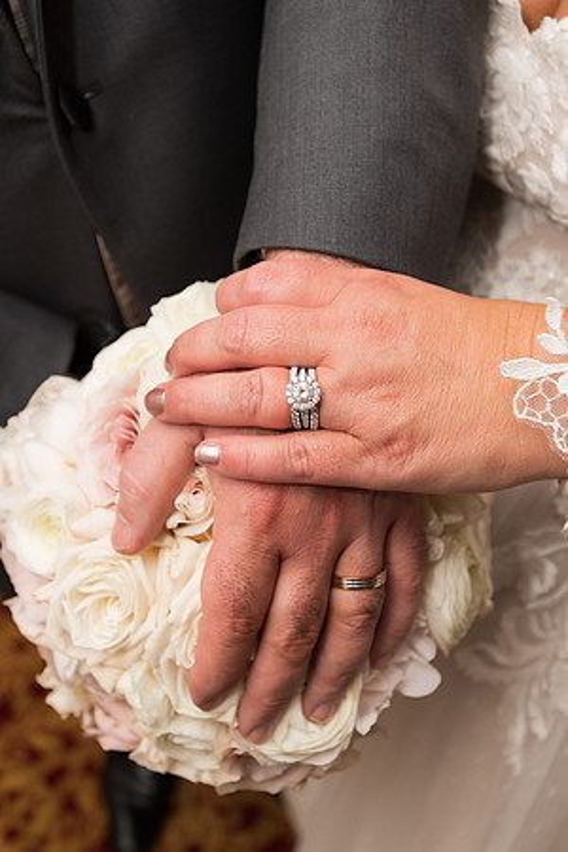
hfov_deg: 37.9
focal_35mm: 35
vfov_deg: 54.4
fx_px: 828
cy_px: 426
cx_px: 284
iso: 640
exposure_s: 1/125
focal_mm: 35
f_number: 5.6
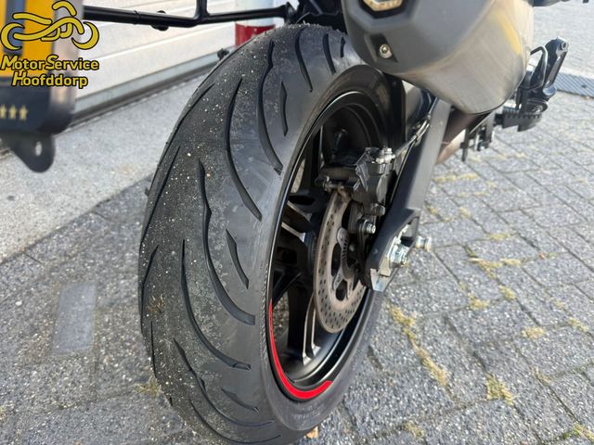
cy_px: 222
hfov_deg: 71.6
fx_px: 412
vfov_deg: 56.8
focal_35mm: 24
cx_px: 297
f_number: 1.78
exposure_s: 1/151
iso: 80
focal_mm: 6.76
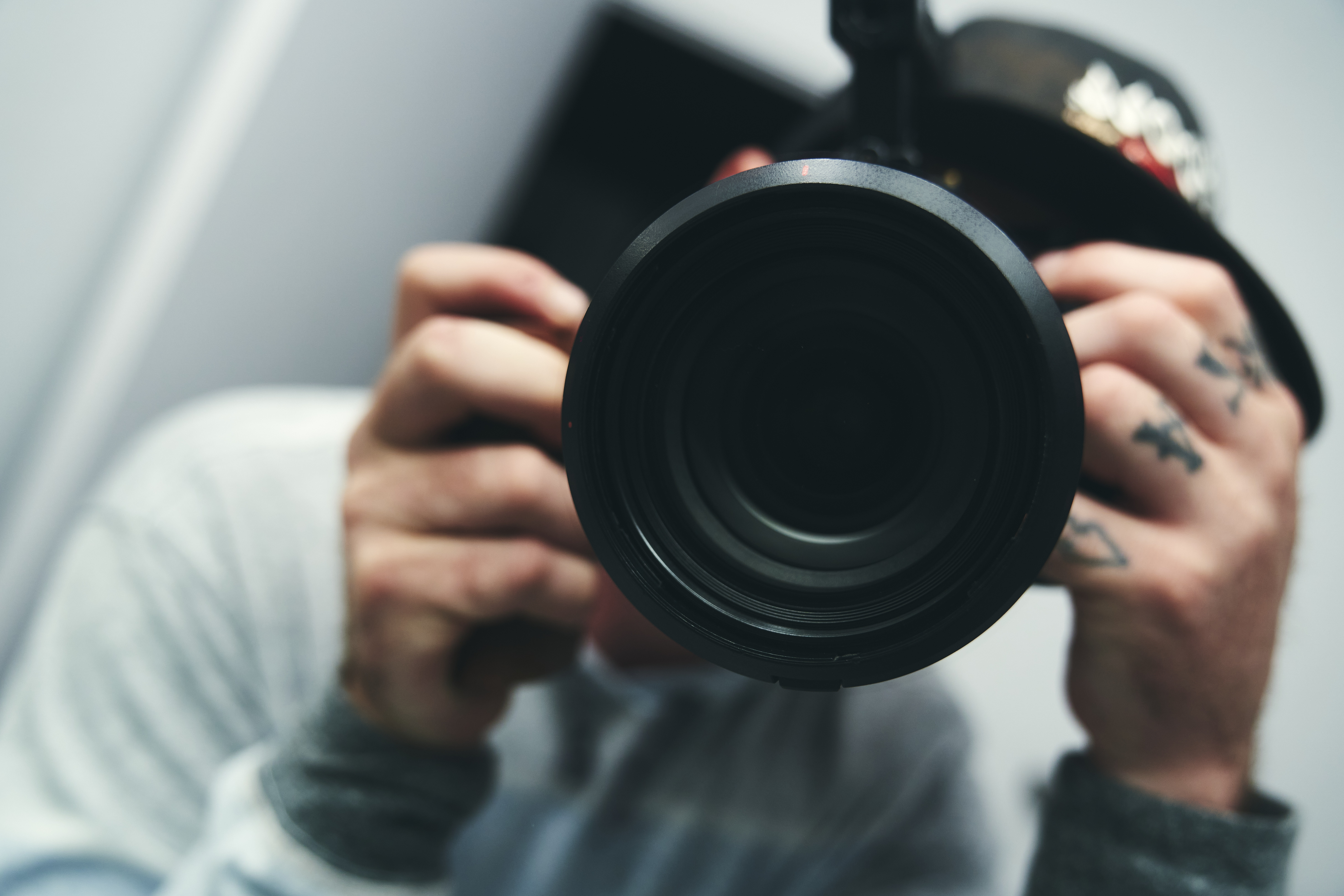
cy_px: 448
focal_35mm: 32
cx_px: 672
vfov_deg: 41.1
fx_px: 1195
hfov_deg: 58.7
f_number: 3.2
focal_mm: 32
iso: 640
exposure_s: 1/200
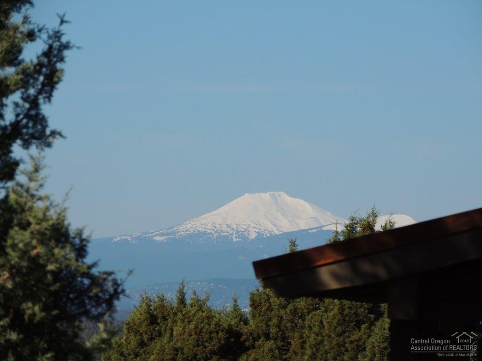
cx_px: 241
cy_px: 180
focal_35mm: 325
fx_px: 4525
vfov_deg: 4.6
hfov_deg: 6.1
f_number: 4.8
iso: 100
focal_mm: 57.9
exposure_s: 1/1000
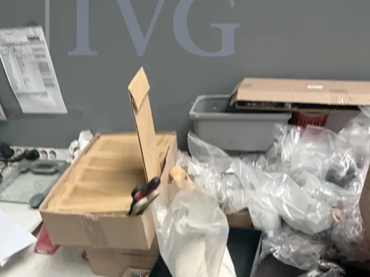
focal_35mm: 34
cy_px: 256
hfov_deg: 53.9
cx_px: 173
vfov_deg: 38.5
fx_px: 363
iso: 320
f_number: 2.2
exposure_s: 1/91
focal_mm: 2.22
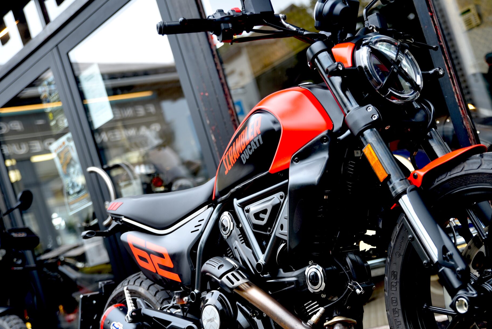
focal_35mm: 67
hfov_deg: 29.9
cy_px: 207
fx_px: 916
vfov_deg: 20.3
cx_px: 315
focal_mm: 48
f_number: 2.8
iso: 100
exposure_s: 1/50
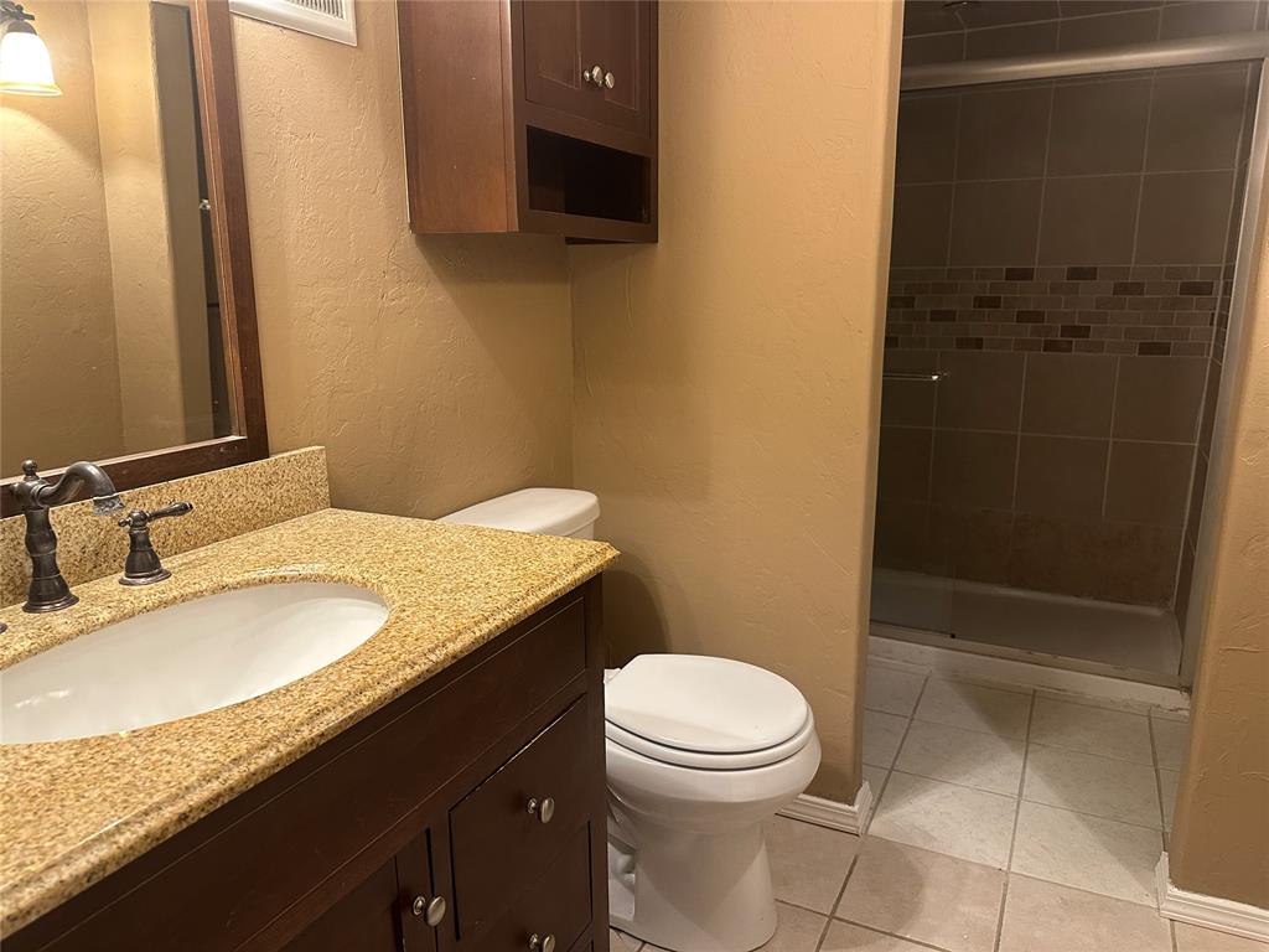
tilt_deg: -12.8
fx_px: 880
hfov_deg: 71.6
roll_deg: +0.4
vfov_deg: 56.8
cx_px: 634
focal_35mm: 24
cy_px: 476
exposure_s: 1/60
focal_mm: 6.86
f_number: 1.78
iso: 320
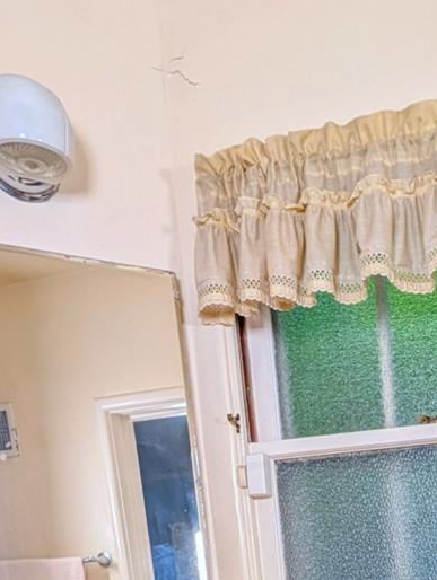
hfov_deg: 36.6
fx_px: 588
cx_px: 438
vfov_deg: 35.6
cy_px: 753
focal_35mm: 35
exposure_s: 1/90
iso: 73
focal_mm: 2.02
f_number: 1.7
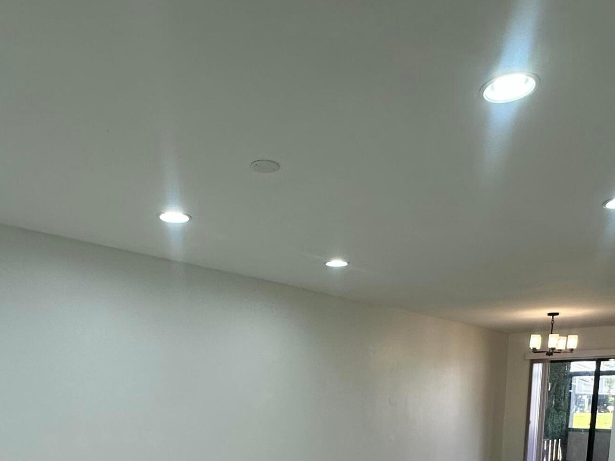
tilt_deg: -9.1
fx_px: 569
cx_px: 293
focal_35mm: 32
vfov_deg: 37.6
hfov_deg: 56.8
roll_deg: -0.2
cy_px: 495
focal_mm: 2.22
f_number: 2.2
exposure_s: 1/120
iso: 64
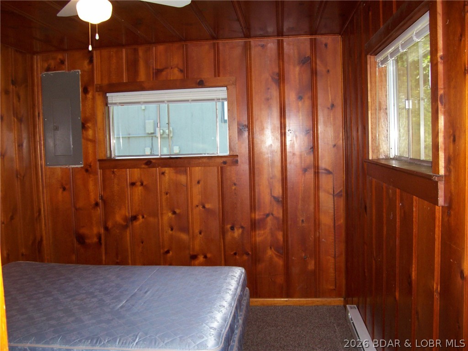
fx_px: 460
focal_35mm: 34
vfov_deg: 41.8
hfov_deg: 54.0
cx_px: 234
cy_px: 176
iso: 140
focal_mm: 5.6
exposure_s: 1/112
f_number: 2.7
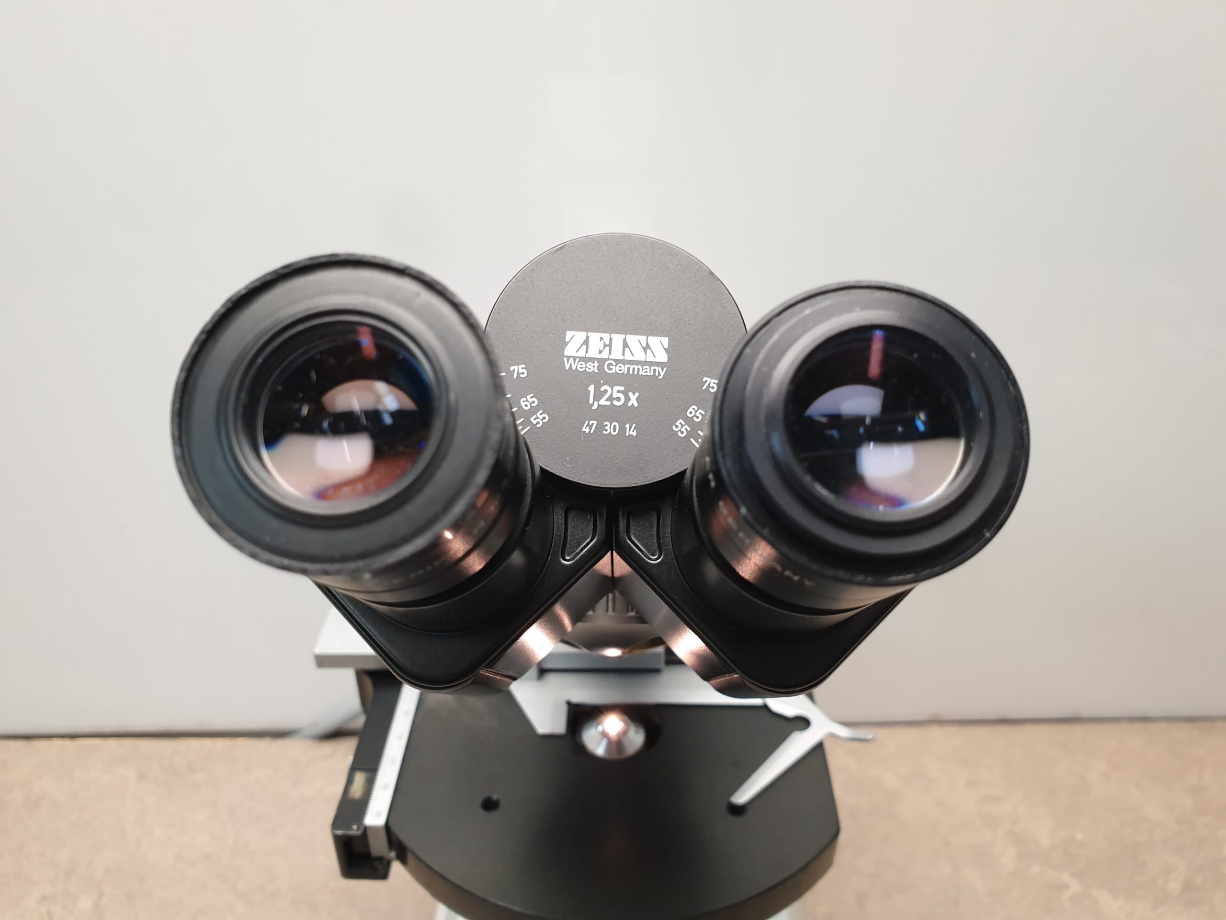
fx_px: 921
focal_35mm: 26
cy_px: 460
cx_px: 613
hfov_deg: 67.3
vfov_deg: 53.1
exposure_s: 1/50
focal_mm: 4.3
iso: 125
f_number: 2.4
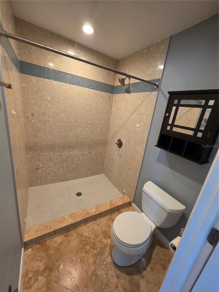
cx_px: 110
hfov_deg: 89.9
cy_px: 146
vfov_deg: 106.2
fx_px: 110
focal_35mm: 13
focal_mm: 2.2
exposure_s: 1/60
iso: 160
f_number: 1.9
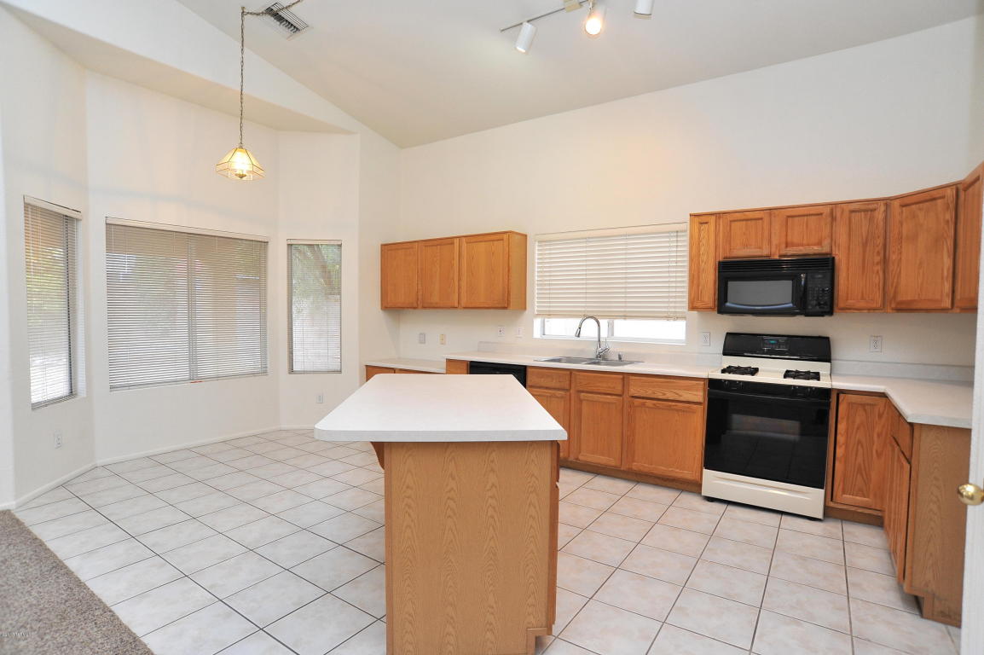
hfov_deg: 90.0
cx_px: 492
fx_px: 492
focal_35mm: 18
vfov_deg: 67.3
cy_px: 328
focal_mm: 18
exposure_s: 1/30
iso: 1000
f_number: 8
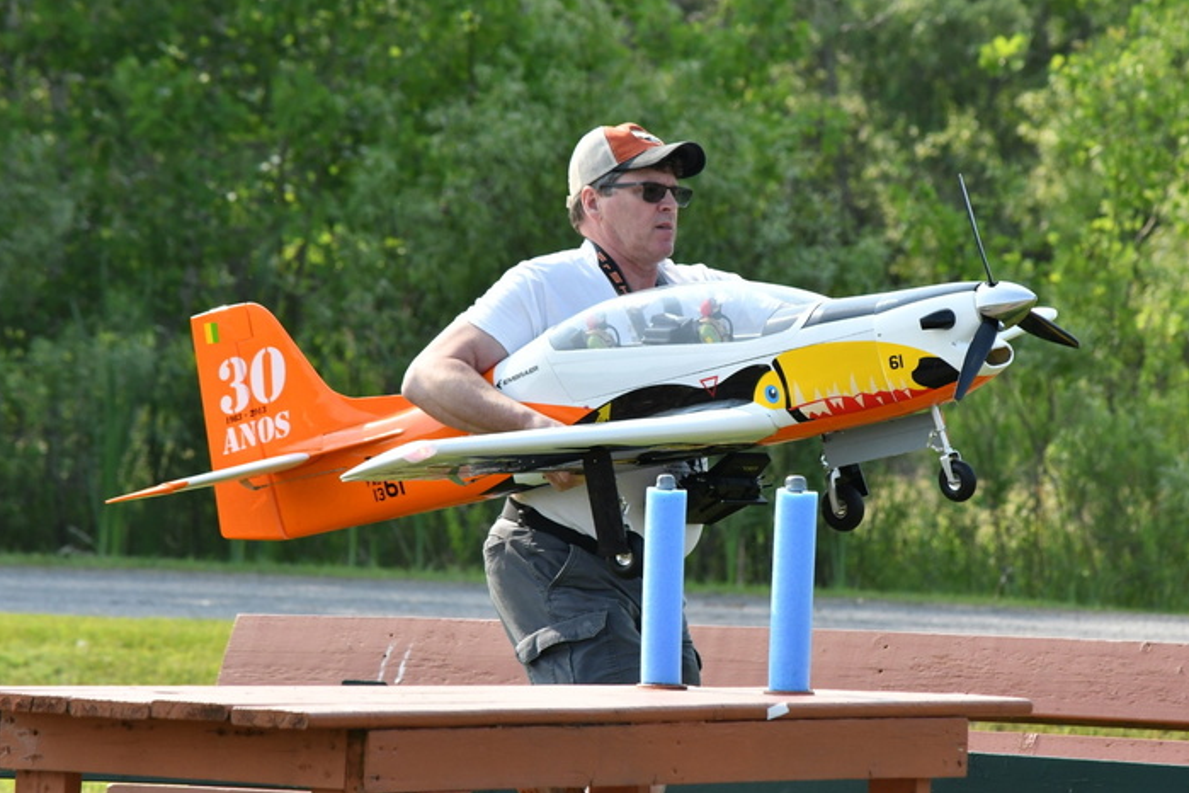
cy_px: 366
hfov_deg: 5.5
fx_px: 12351
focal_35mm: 374
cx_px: 663
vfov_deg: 3.7
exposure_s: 1/800
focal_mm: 220
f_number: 10
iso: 800
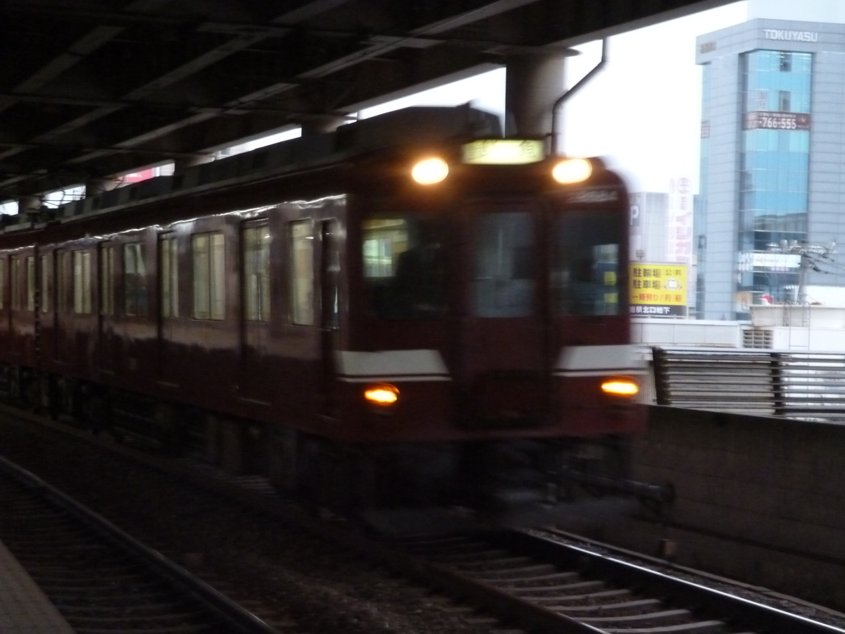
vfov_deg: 17.0
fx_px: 2124
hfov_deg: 22.5
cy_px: 317
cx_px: 422
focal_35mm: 87
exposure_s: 1/25
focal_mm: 15.5
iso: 800
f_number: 5.8
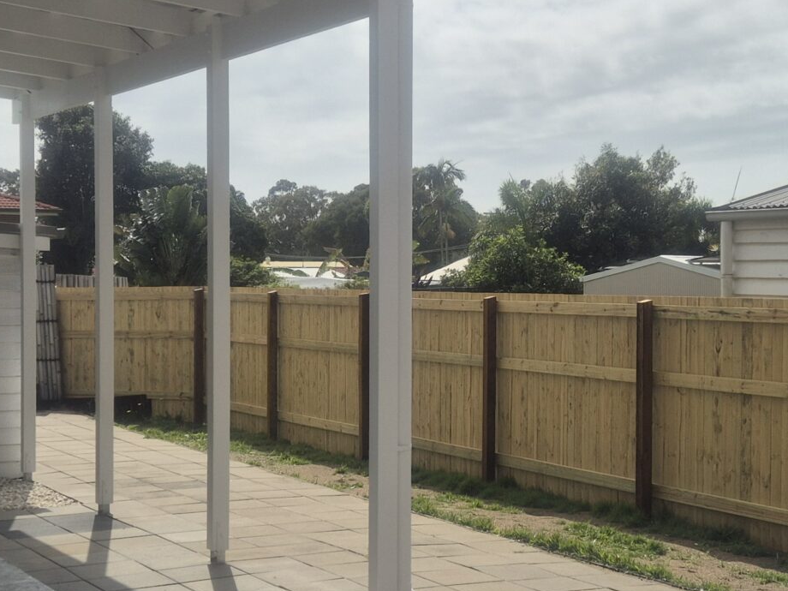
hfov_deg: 30.0
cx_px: 540
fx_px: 1457
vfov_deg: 22.9
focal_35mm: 64
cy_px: 300
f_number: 1.8
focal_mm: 5.4
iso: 25
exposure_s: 1/4976
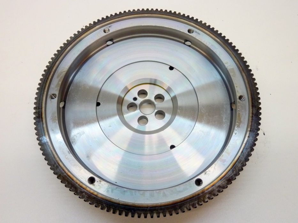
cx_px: 149
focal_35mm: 29
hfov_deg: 61.7
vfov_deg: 48.2
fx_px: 250
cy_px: 112
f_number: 3.4
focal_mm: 4.7
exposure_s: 1/30
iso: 320
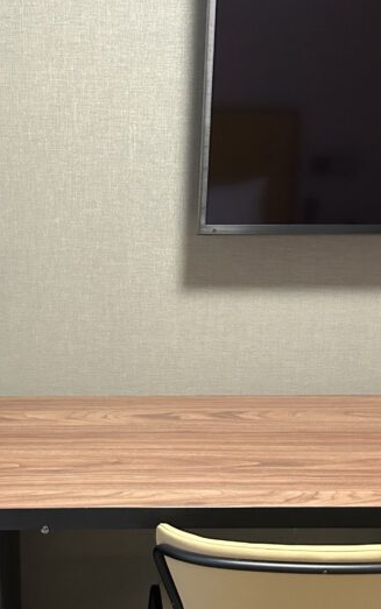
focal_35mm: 54
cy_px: 405
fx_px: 897
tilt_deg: -17.0
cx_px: 101
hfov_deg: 23.8
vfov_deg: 37.1
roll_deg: -2.0
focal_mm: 5.7
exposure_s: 1/50
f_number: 1.5
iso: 400
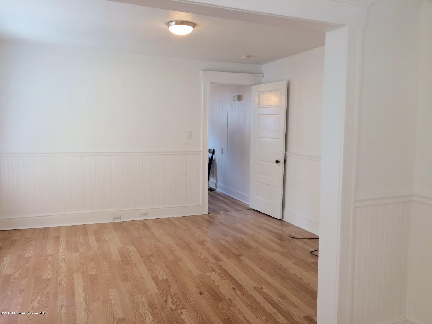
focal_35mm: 29
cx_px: 216
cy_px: 162
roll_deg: +0.7
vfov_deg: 48.2
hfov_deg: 61.7
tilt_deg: -4.8
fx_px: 362
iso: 40
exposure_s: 1/40
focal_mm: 4.15
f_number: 2.2
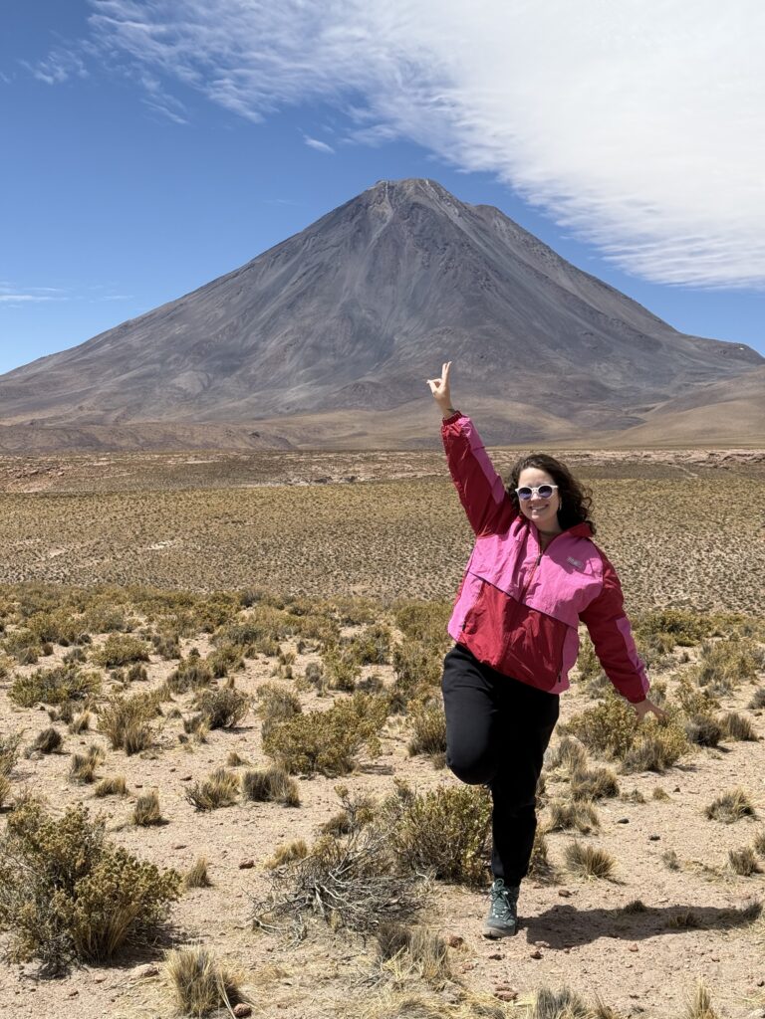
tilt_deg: -0.6
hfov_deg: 30.3
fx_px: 1414
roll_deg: -2.8
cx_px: 382
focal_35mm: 48
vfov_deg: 39.7
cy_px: 510
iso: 64
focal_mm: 6.76
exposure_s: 1/4329
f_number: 1.78
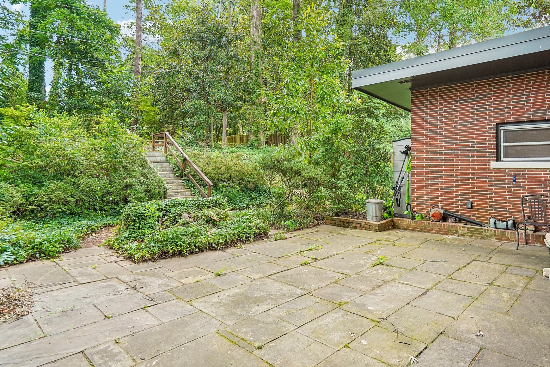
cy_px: 157
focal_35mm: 21
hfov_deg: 81.0
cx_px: 298
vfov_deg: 59.2
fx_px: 321
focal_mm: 16
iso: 400
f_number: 5.6
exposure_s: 1/80
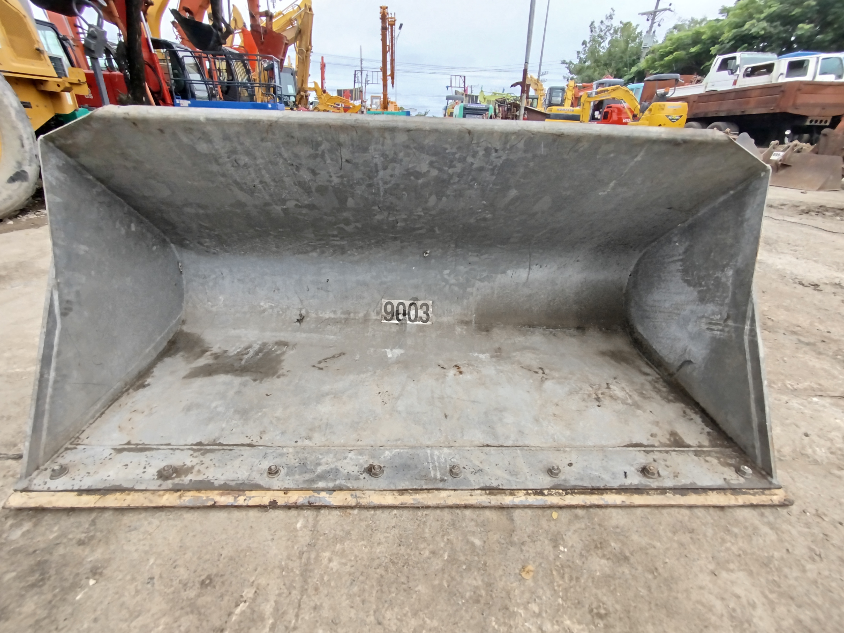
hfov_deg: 98.2
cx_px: 422
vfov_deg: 81.7
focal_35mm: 15
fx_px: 366
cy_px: 316
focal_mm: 1.65
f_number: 2.2
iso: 50
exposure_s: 1/710
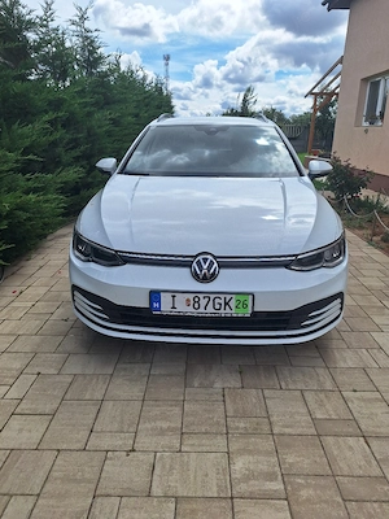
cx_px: 194
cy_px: 260
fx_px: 345
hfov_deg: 58.9
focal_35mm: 23
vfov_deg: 73.9
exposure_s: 1/5000
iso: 40
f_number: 1.8
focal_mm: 5.54
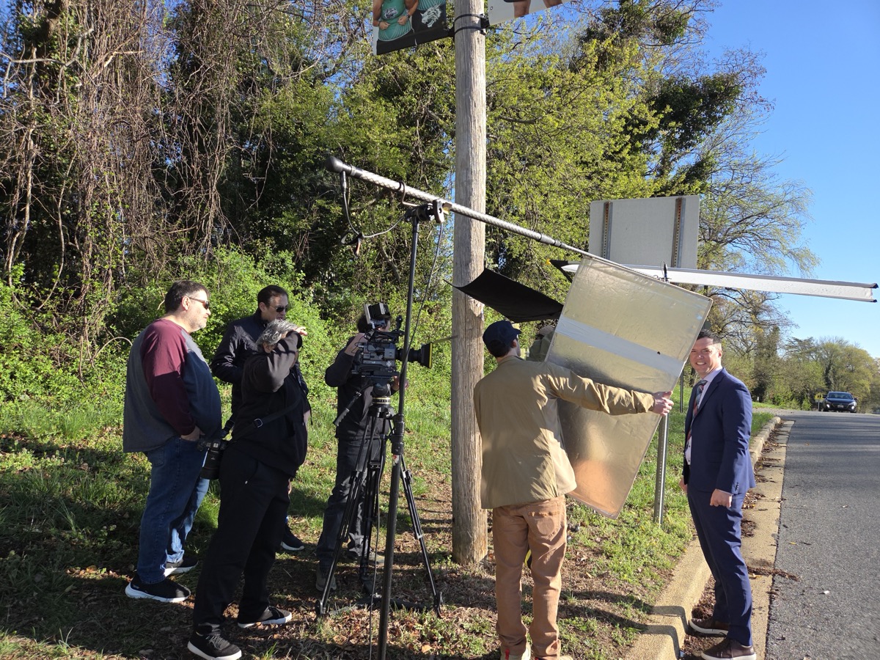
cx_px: 440
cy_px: 330
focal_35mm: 23
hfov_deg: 73.9
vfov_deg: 58.9
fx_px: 585
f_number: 1.8
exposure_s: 1/1834
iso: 80
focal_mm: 5.4
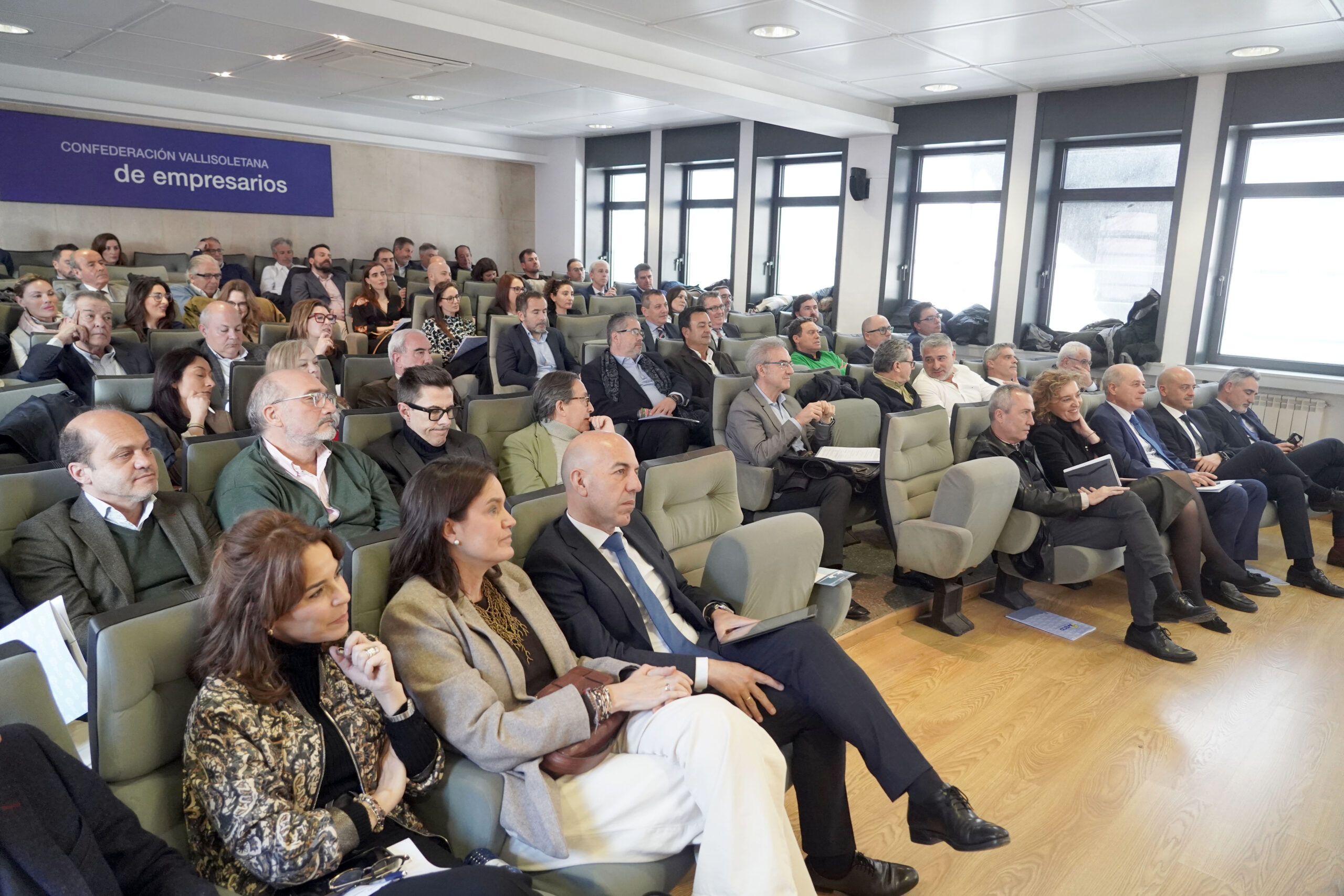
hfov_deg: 73.7
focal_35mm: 24
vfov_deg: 53.1
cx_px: 672
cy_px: 448
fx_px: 896
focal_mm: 24
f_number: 4
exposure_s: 1/200
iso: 5000
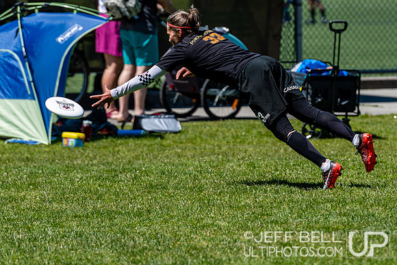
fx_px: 4310
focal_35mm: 391
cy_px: 92
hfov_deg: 5.3
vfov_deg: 3.5
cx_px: 230
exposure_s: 1/2000
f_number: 4
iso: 100
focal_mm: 200
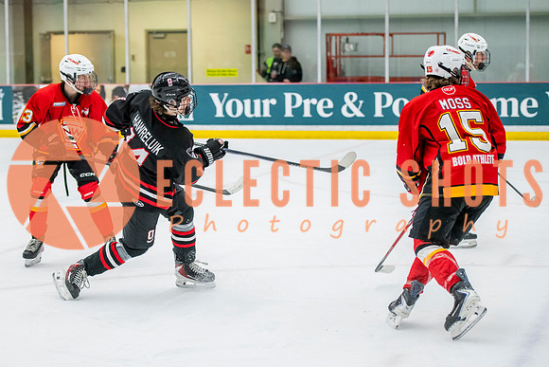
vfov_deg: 13.9
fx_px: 1502
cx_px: 221
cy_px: 207
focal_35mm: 98
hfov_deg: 20.7
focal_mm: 78
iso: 2000
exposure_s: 1/640
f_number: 3.2
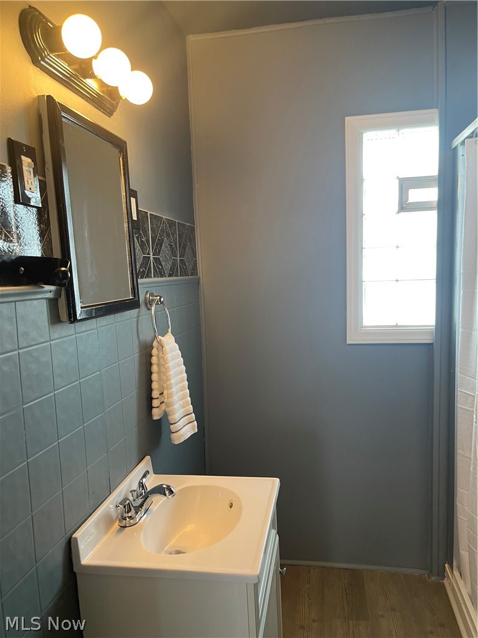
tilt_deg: -6.2
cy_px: 319
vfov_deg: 69.4
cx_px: 239
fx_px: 460
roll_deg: +1.2
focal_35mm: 25
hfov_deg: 54.9
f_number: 1.6
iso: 100
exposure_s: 1/60
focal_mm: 5.1
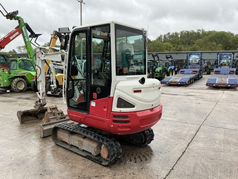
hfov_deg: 63.4
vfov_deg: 49.7
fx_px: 193
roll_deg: -2.2
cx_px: 119
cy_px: 90
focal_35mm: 28
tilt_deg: -3.8
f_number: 1.8
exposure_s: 1/314
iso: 25
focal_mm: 3
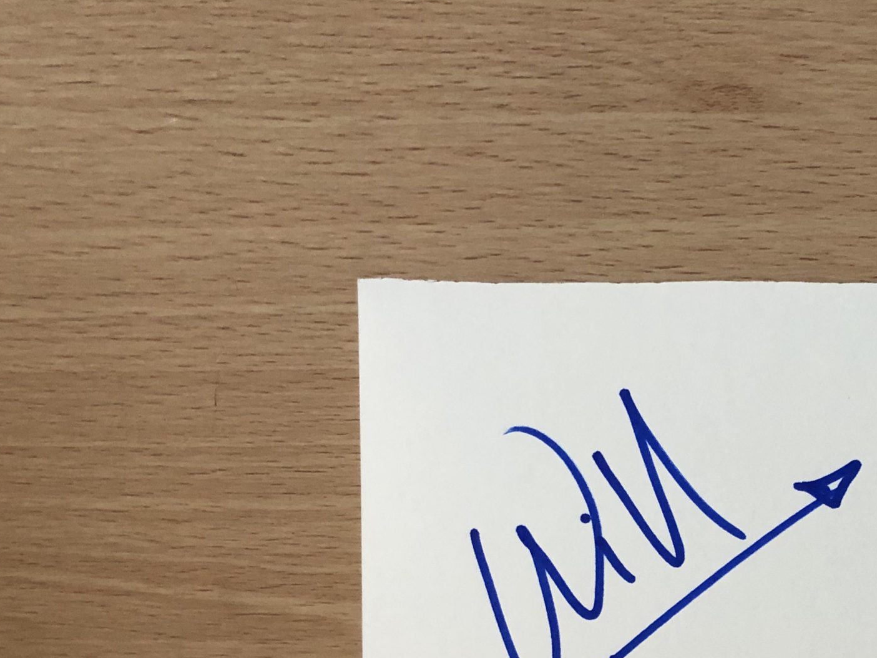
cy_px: 583
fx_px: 1292
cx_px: 770
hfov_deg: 35.5
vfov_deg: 27.6
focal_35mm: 51
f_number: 1.8
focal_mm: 3.99
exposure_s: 1/15
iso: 64
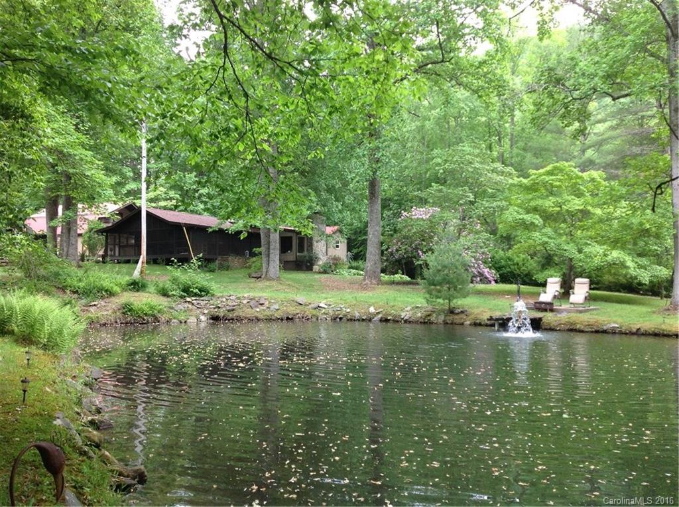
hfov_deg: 52.7
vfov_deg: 40.6
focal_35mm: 35
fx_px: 685
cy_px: 254
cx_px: 340
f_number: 2.4
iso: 80
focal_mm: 4.28
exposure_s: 1/120
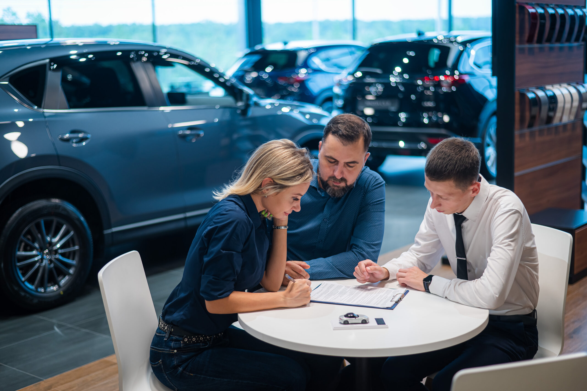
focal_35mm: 50
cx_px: 294
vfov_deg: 27.0
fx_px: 815
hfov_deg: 39.6
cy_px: 196
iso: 250
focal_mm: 50
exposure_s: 1/160
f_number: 2
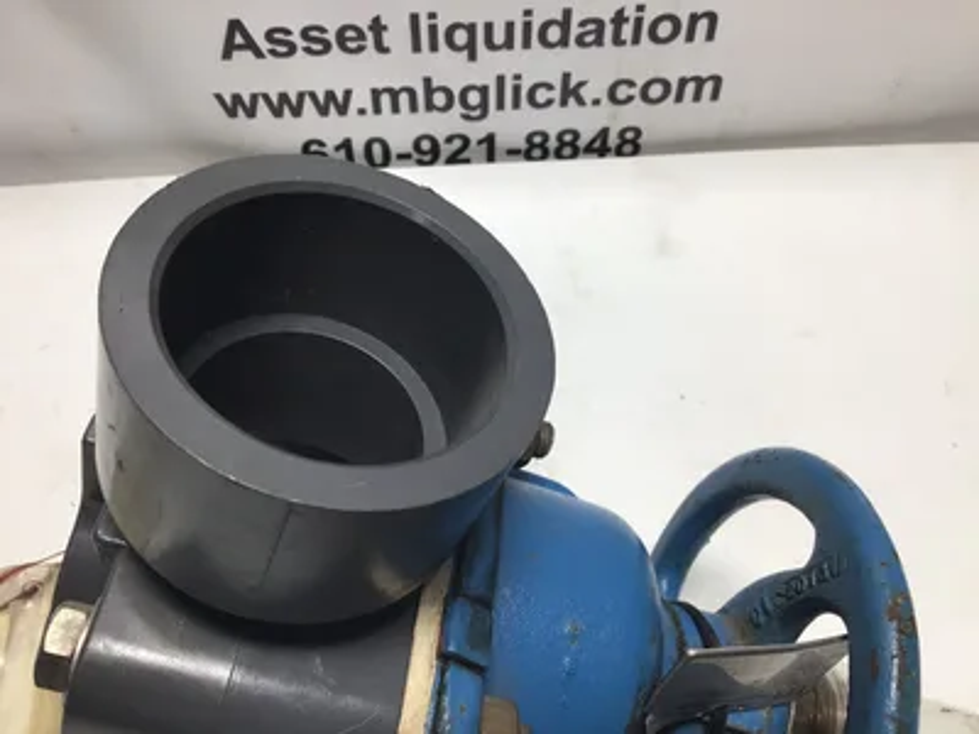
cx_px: 490
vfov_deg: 45.4
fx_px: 877
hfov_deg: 58.4
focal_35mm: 31
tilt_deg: -52.5
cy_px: 367
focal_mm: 3.3
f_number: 2.4
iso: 25
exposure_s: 1/120
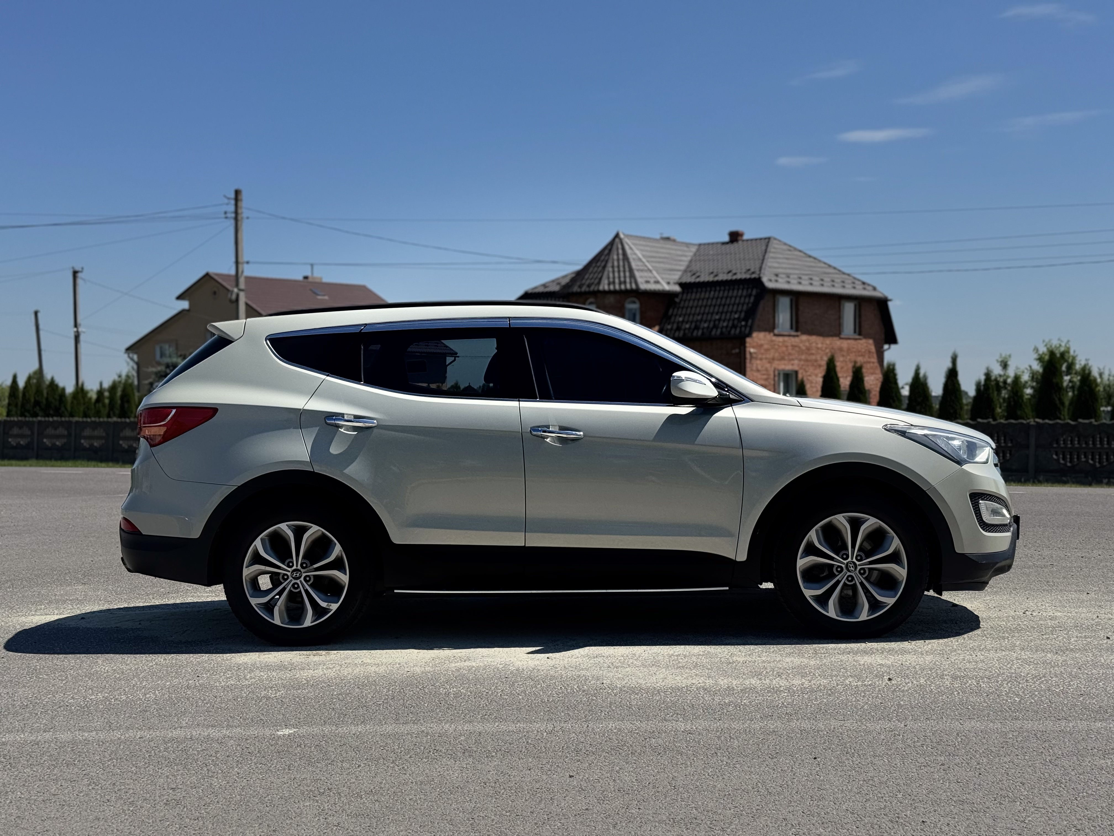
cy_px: 418
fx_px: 1545
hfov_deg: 39.7
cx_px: 557
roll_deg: +0.6
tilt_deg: +0.0
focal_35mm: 48
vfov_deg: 30.3
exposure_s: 1/7937
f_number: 1.78
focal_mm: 6.76
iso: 64
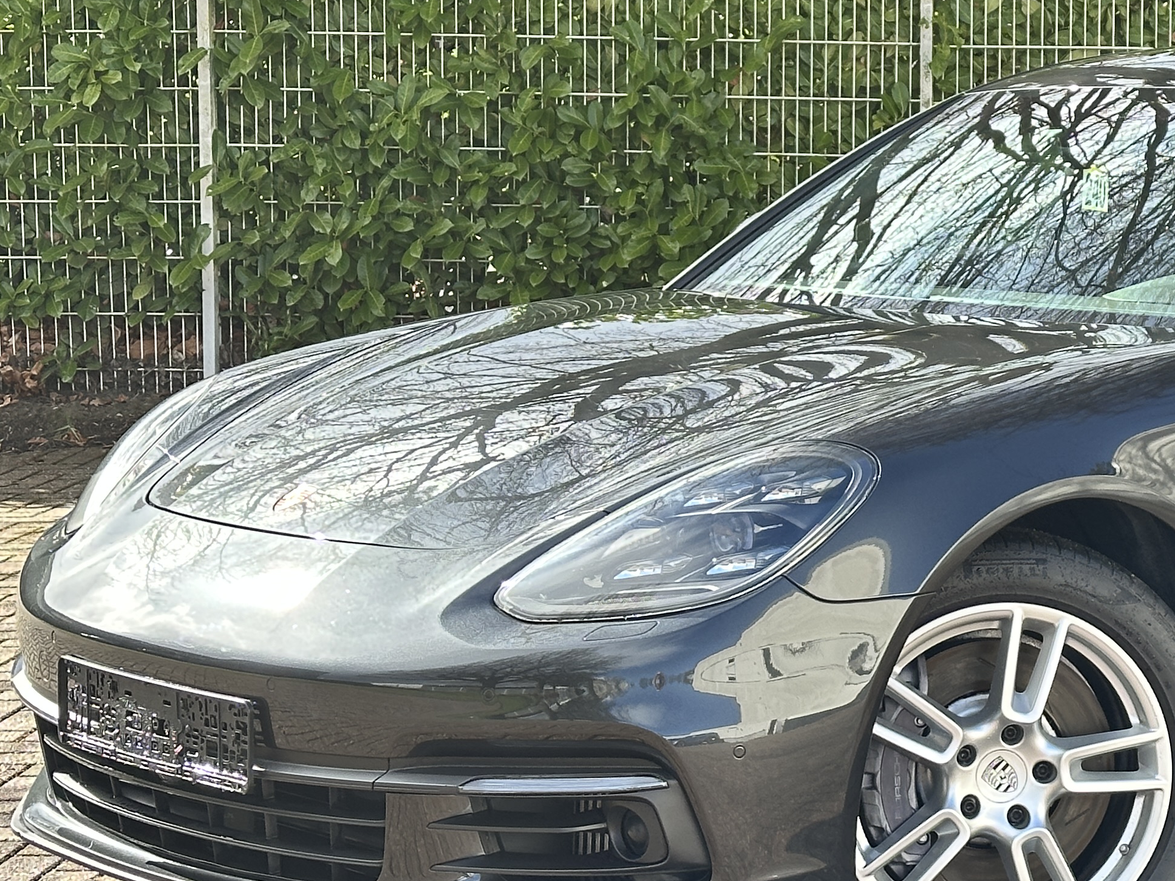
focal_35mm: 100
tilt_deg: -4.4
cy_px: 229
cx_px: 1088
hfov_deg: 19.2
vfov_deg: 14.7
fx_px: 3395
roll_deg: -0.6
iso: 64
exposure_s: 1/568
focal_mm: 6.86
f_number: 1.78
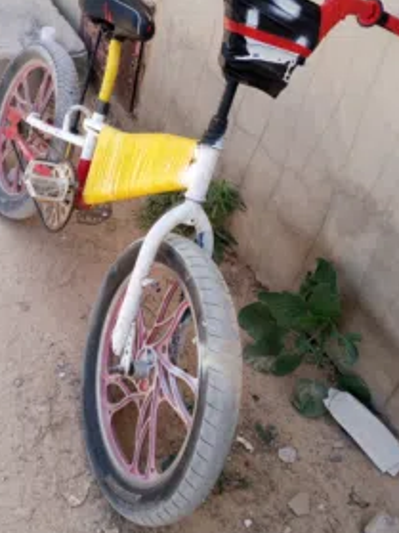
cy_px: 210
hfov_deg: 42.9
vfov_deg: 54.9
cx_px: 189
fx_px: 508
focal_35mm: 33
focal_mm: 4.09
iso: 102
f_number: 1.6
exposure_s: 1/236
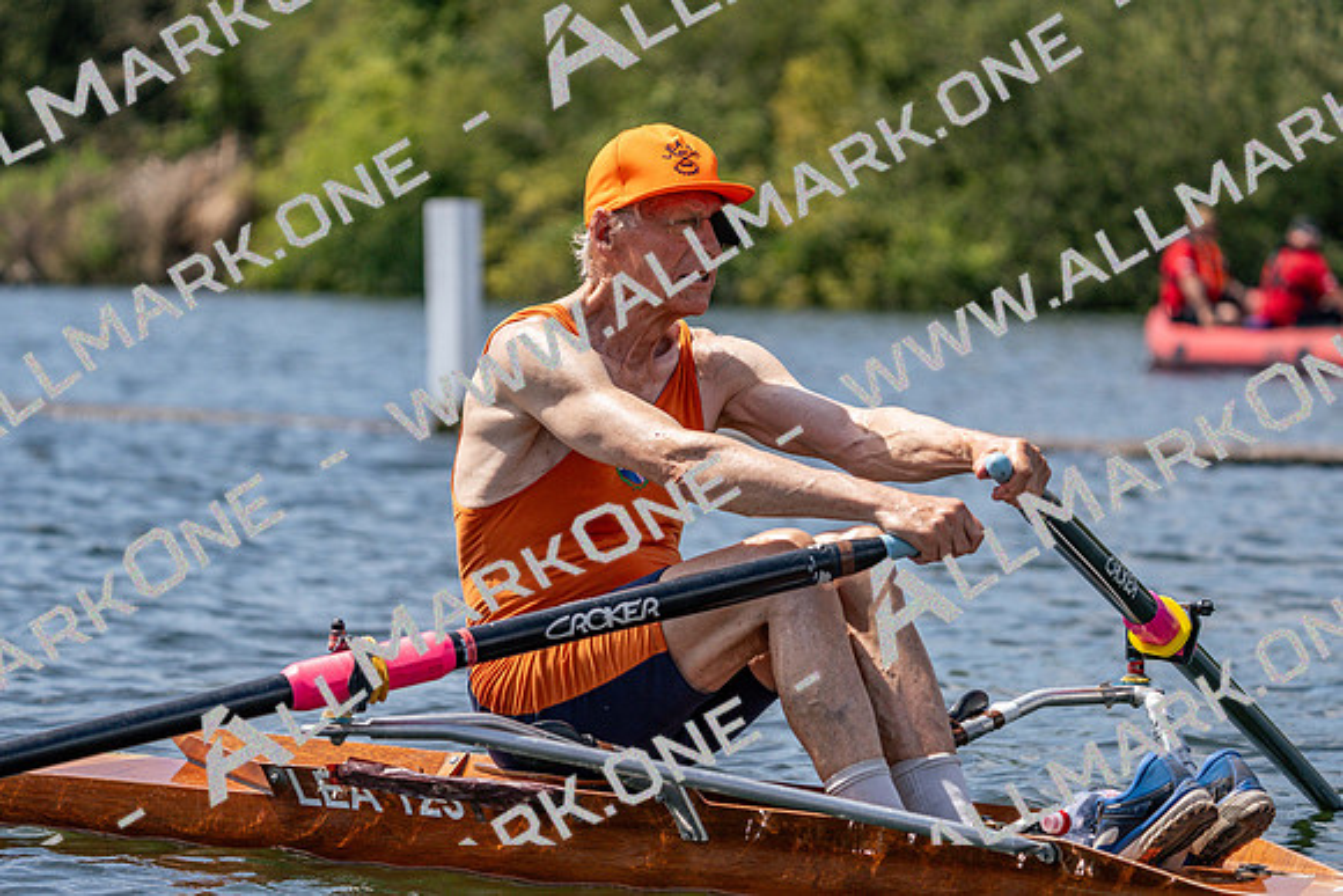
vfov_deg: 6.9
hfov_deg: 10.3
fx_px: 7463
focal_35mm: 200
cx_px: 672
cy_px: 448
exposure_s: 1/2000
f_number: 5.6
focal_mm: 200
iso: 320
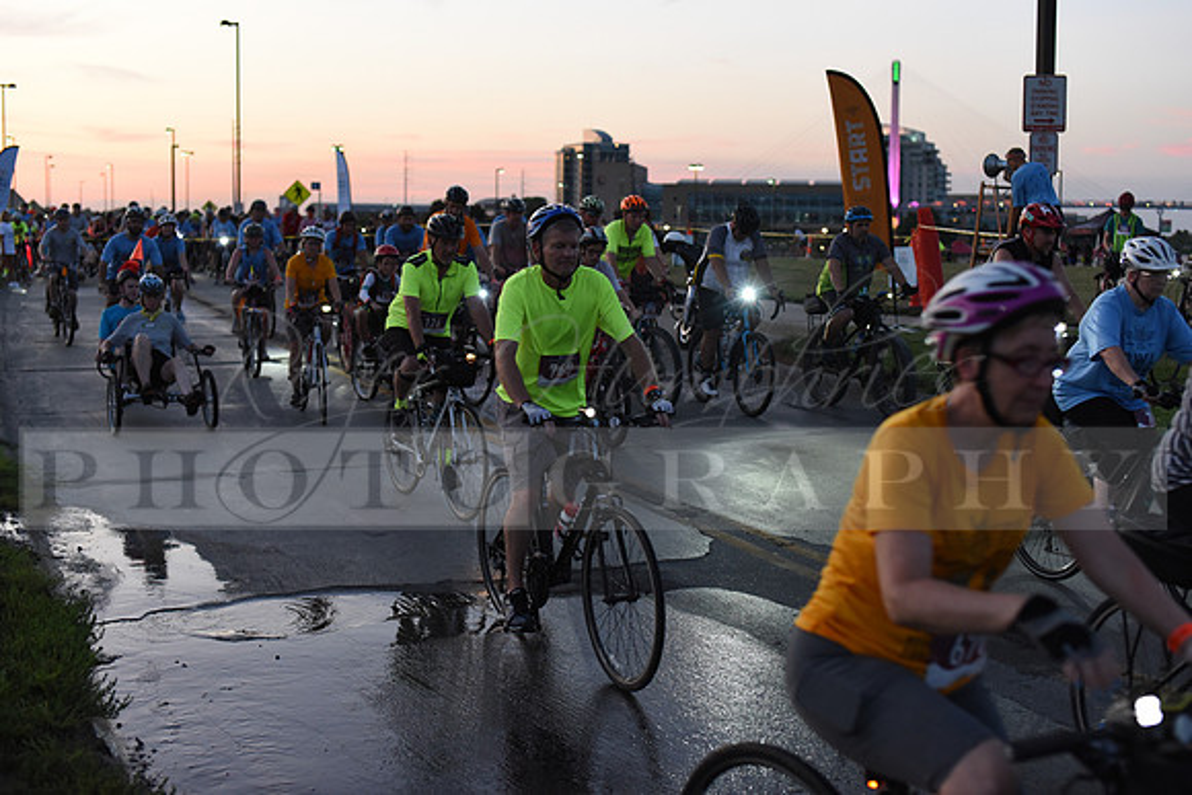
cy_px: 398
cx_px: 596
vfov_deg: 27.0
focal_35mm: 50
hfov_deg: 39.6
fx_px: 1656
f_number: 2.8
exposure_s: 1/400
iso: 2500
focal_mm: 50
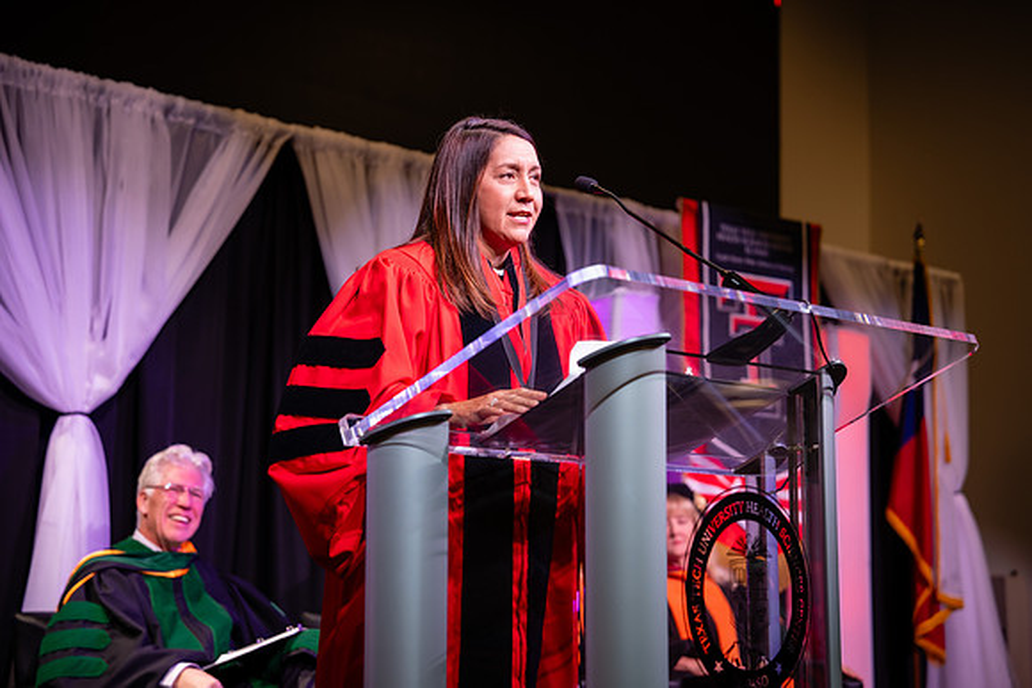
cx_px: 522
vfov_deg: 18.1
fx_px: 2166
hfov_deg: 26.8
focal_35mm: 76
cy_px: 321
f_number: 2.8
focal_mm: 70
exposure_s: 1/160
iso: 320
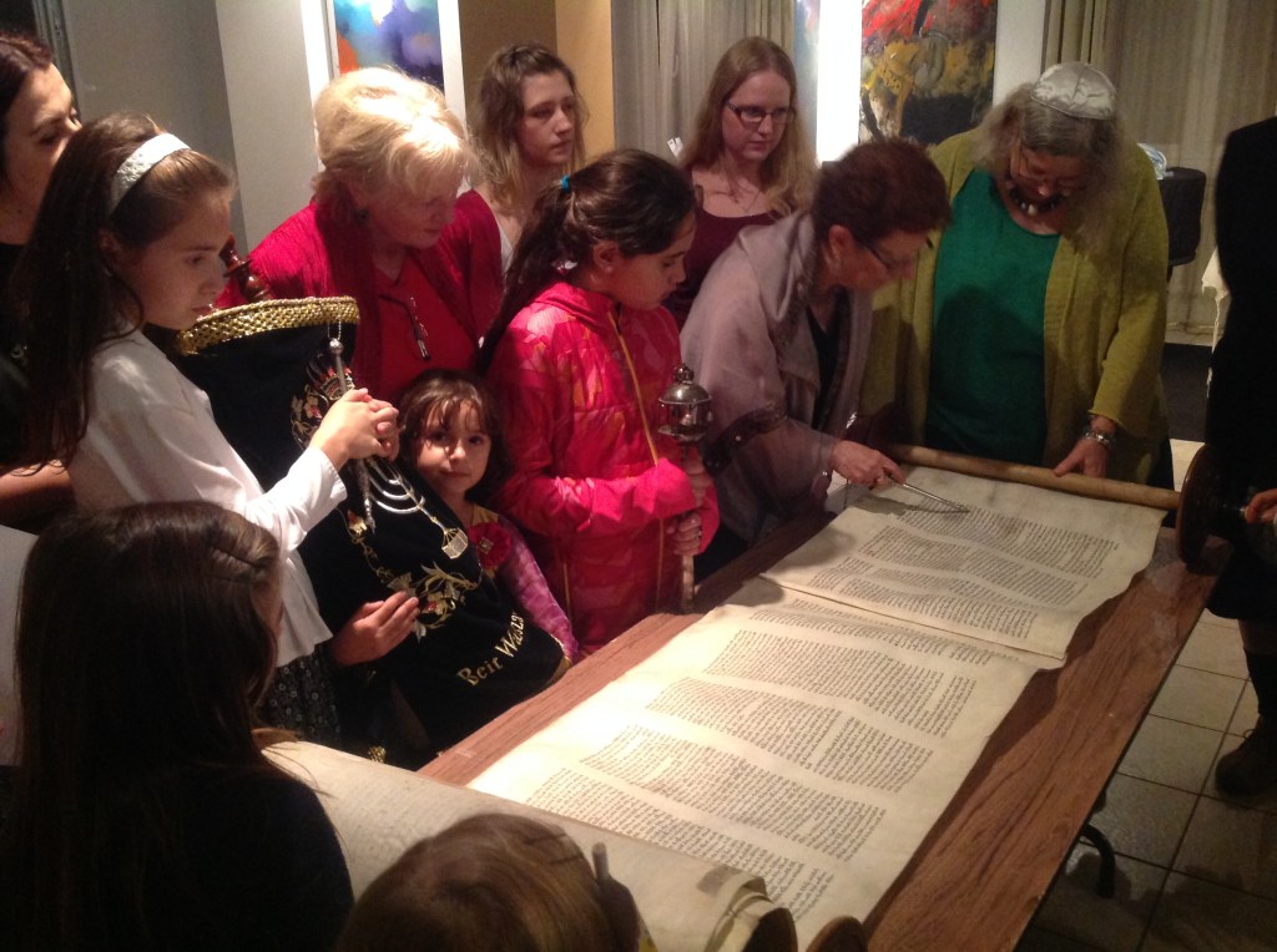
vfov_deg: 40.6
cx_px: 638
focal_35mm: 35
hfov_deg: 52.7
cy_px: 476
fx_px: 1289
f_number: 2.4
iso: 500
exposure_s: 1/17
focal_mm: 4.28
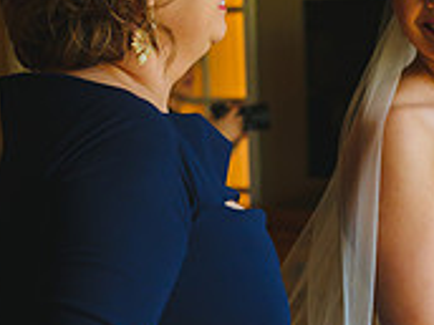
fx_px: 1103
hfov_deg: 22.1
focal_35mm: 88
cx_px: 317
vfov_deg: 16.8
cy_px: 204
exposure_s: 1/200
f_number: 2.8
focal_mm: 35
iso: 4000
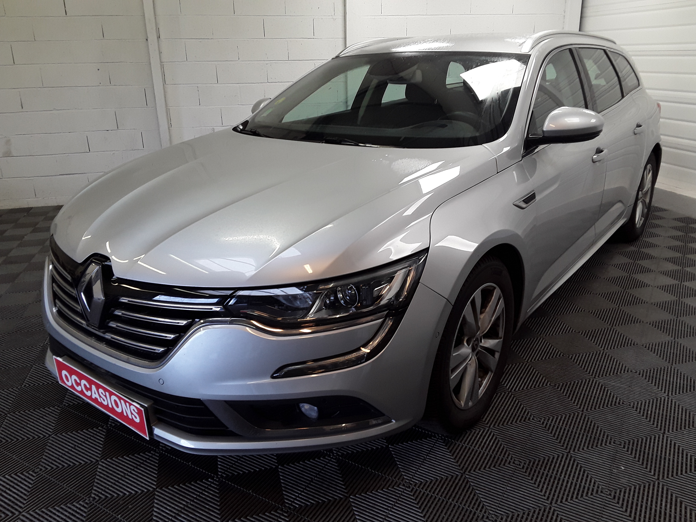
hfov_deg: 65.3
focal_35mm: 27
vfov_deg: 51.4
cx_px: 348
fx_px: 543
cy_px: 261
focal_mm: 2.91
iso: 40
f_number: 1.9
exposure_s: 1/33
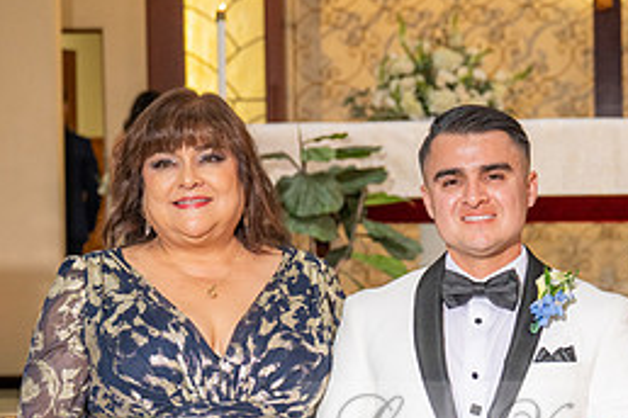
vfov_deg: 11.7
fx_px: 2023
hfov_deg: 17.5
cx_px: 509
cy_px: 403
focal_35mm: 116
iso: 800
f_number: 4
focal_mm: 48
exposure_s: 1/200
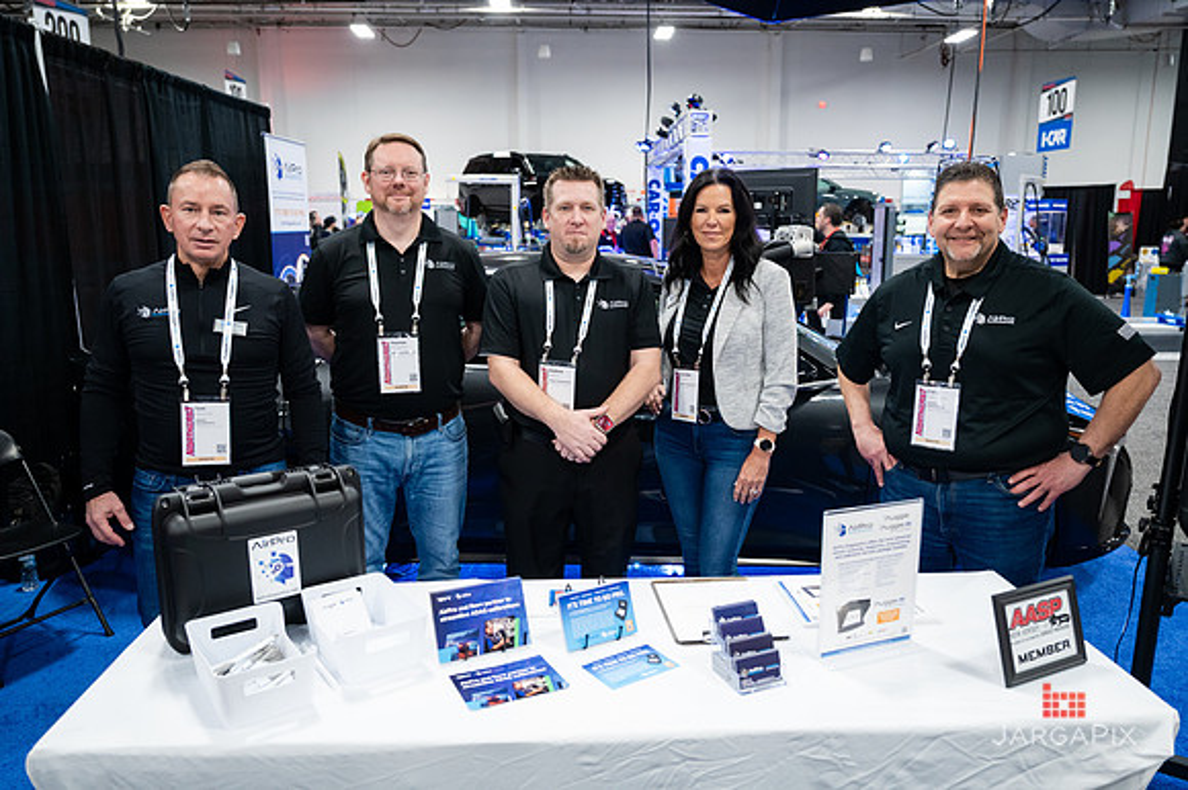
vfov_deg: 47.9
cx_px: 594
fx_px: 891
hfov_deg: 67.4
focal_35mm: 27
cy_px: 395
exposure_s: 1/200
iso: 2500
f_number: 3.2
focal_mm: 27
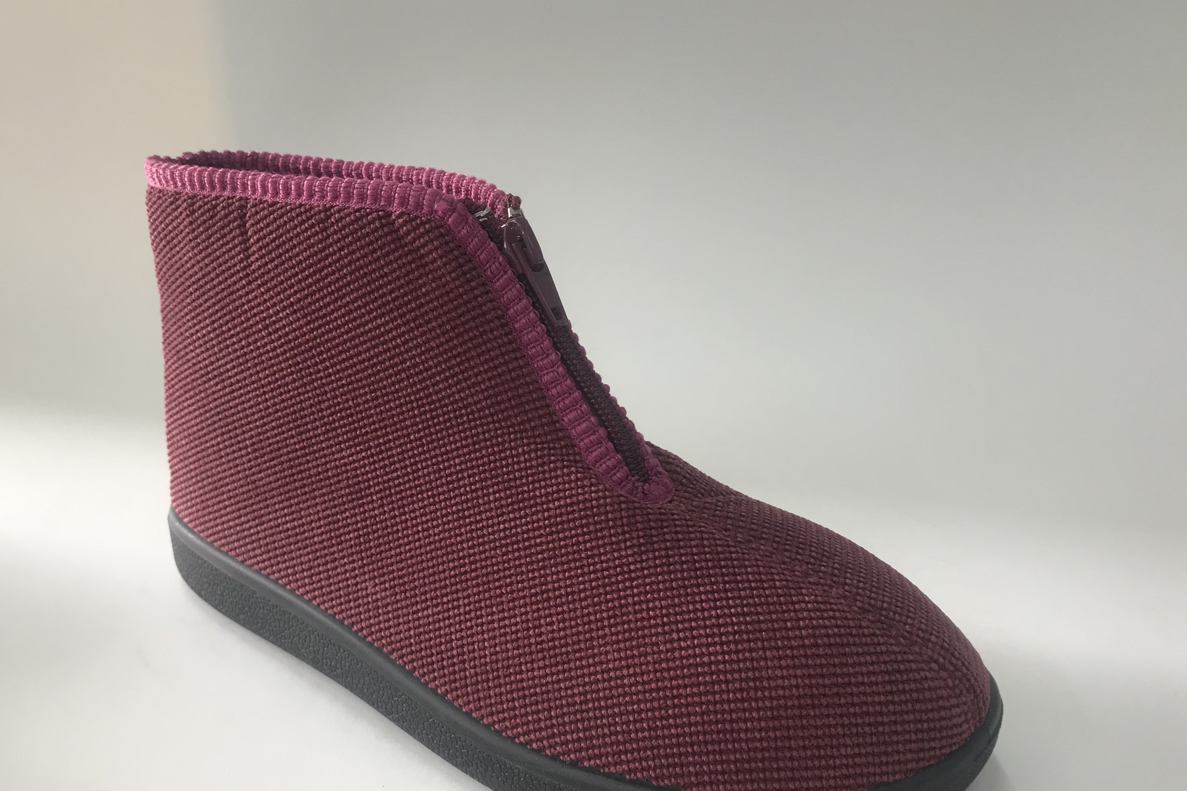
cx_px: 527
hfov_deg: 53.0
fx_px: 1187
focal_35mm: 36
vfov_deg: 36.7
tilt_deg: -25.1
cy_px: 475
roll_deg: +1.3
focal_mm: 3.99
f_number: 1.8
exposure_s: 1/100
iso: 40
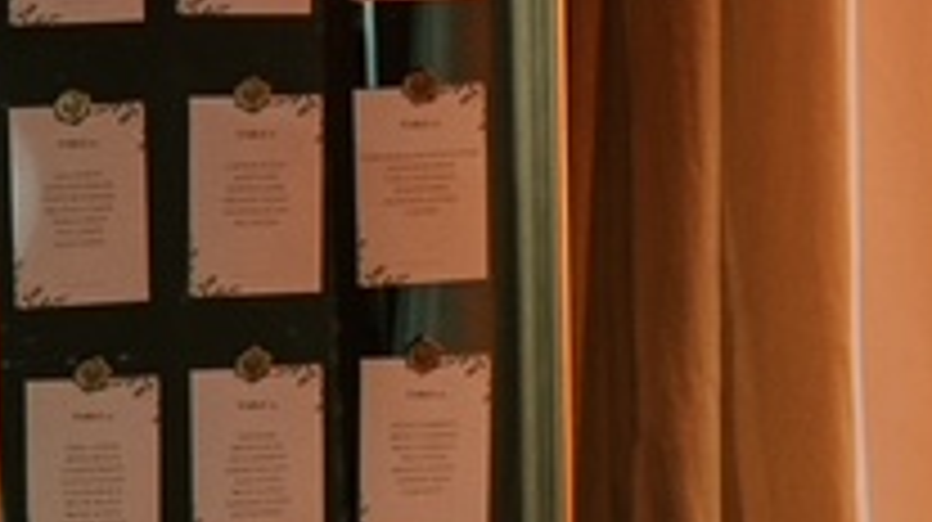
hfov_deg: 14.7
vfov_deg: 8.2
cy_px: -158
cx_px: 369
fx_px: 3605
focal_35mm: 146
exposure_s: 1/320
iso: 1000
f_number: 1.6
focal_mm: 30
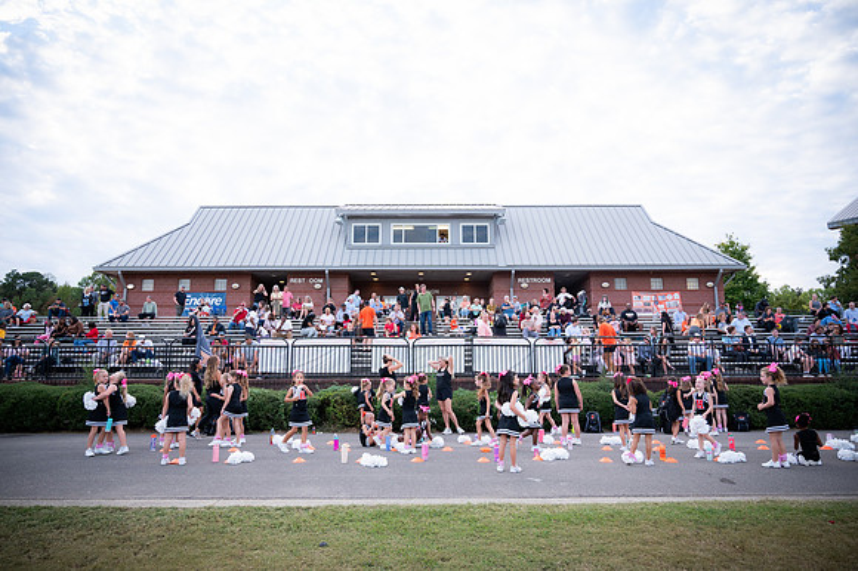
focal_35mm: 25
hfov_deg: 71.9
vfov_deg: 51.6
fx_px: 591
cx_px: 429
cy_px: 286
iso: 640
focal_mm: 24
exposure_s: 1/400
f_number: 4
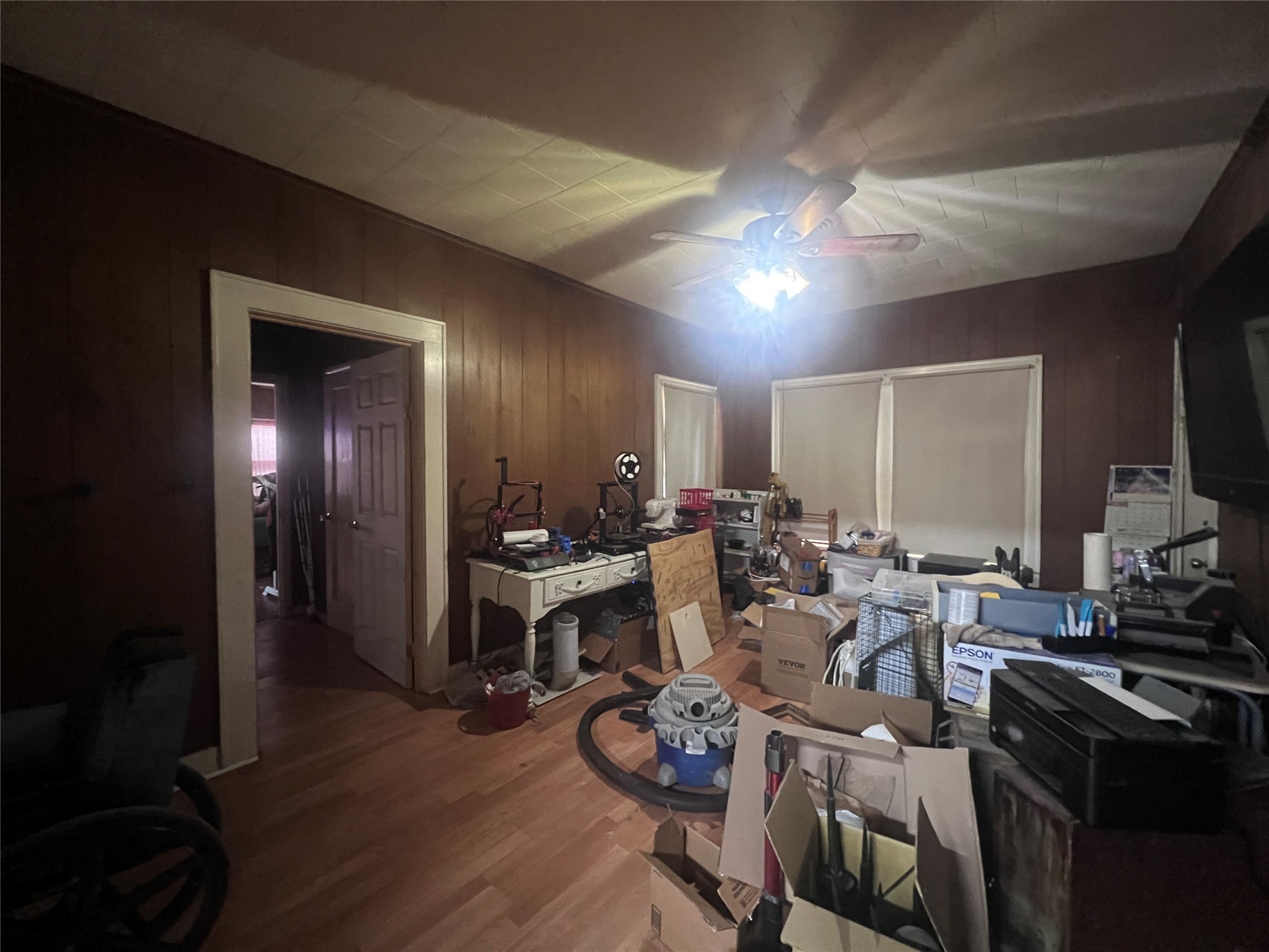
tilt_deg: -1.0
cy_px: 476
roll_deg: -0.3
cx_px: 634
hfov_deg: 106.2
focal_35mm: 13
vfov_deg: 89.9
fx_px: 477
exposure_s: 1/30
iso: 1000
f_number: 1.8
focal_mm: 1.57
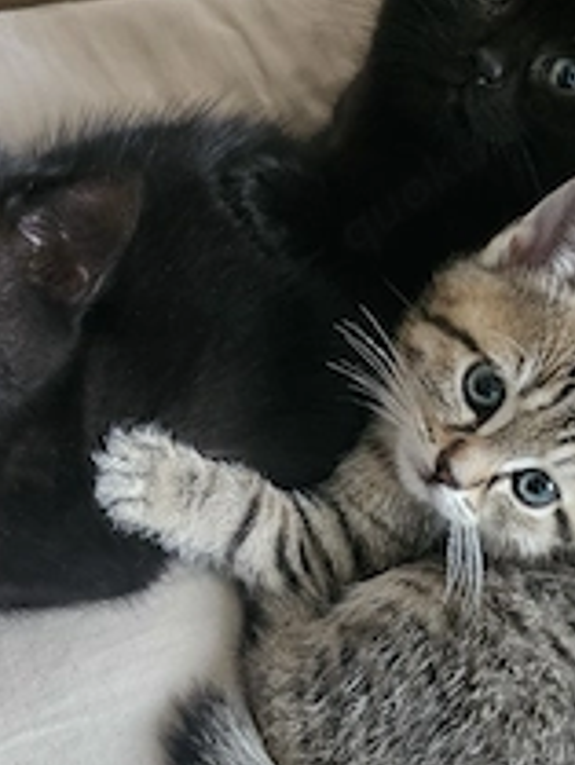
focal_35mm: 44
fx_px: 974
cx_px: 245
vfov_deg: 42.5
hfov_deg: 32.9
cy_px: 494
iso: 1000
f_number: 1.7
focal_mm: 6.3
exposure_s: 1/25.1
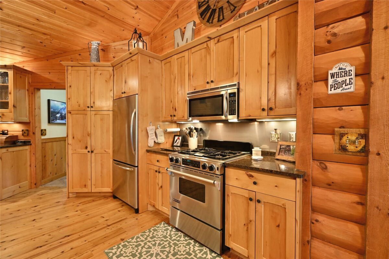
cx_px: 194
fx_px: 173
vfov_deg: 73.7
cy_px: 130
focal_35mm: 16
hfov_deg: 96.7
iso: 400
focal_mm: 16
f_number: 5.6
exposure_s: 1/8
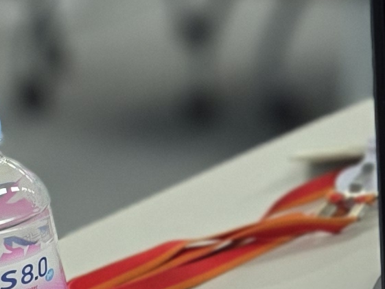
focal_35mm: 164
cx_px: 939
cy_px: 115
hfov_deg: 10.3
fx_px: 1824
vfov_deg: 9.1
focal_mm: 6.25
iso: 100
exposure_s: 1/120
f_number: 1.7
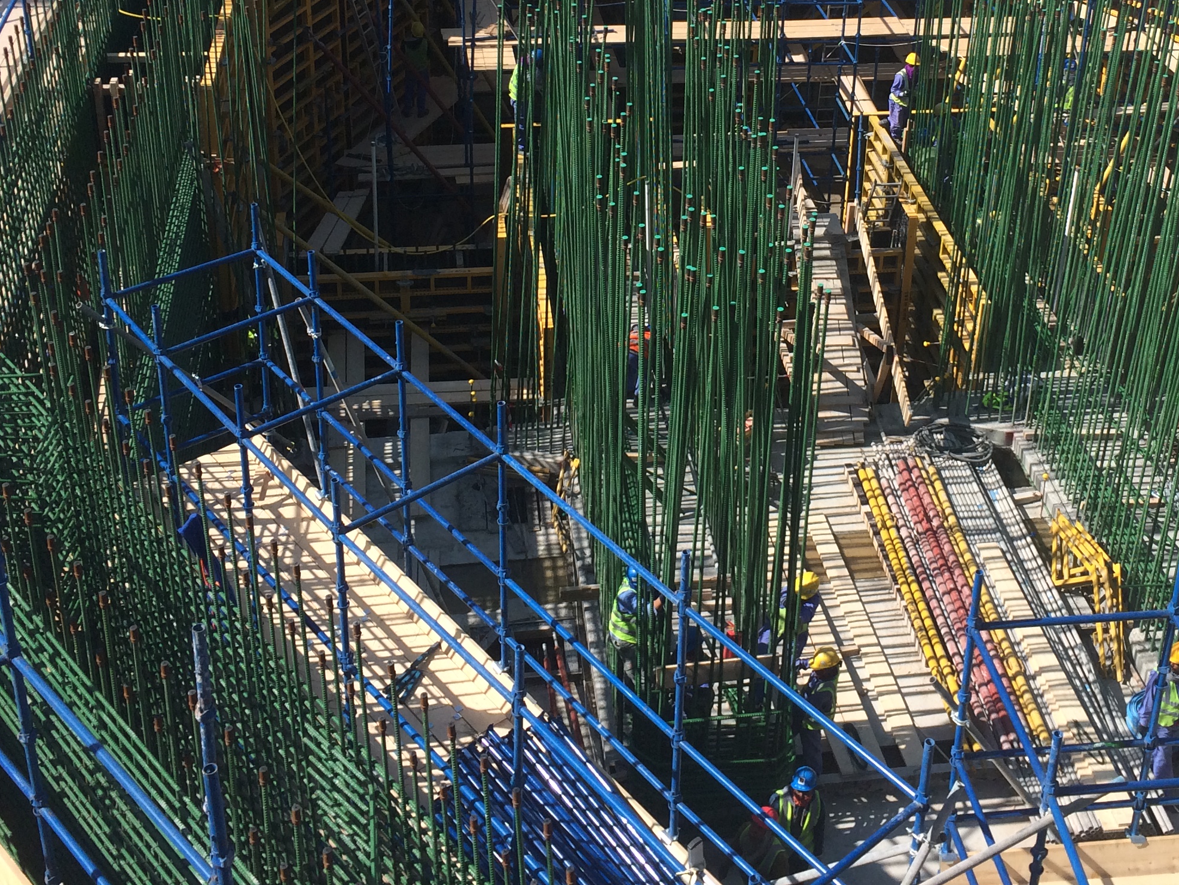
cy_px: 155
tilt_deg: -26.8
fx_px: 1635
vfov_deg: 29.5
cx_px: 713
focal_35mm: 48
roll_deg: -1.3
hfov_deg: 39.5
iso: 32
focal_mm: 4.15
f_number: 2.2
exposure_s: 1/2160
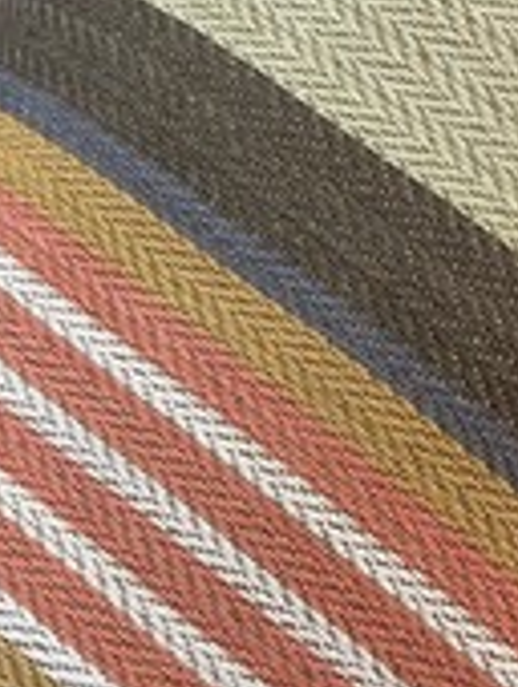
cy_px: 364
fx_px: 1214
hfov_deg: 24.1
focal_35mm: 61
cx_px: 235
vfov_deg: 31.6
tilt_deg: -82.2
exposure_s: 1/50
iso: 200
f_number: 1.6
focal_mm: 5.1
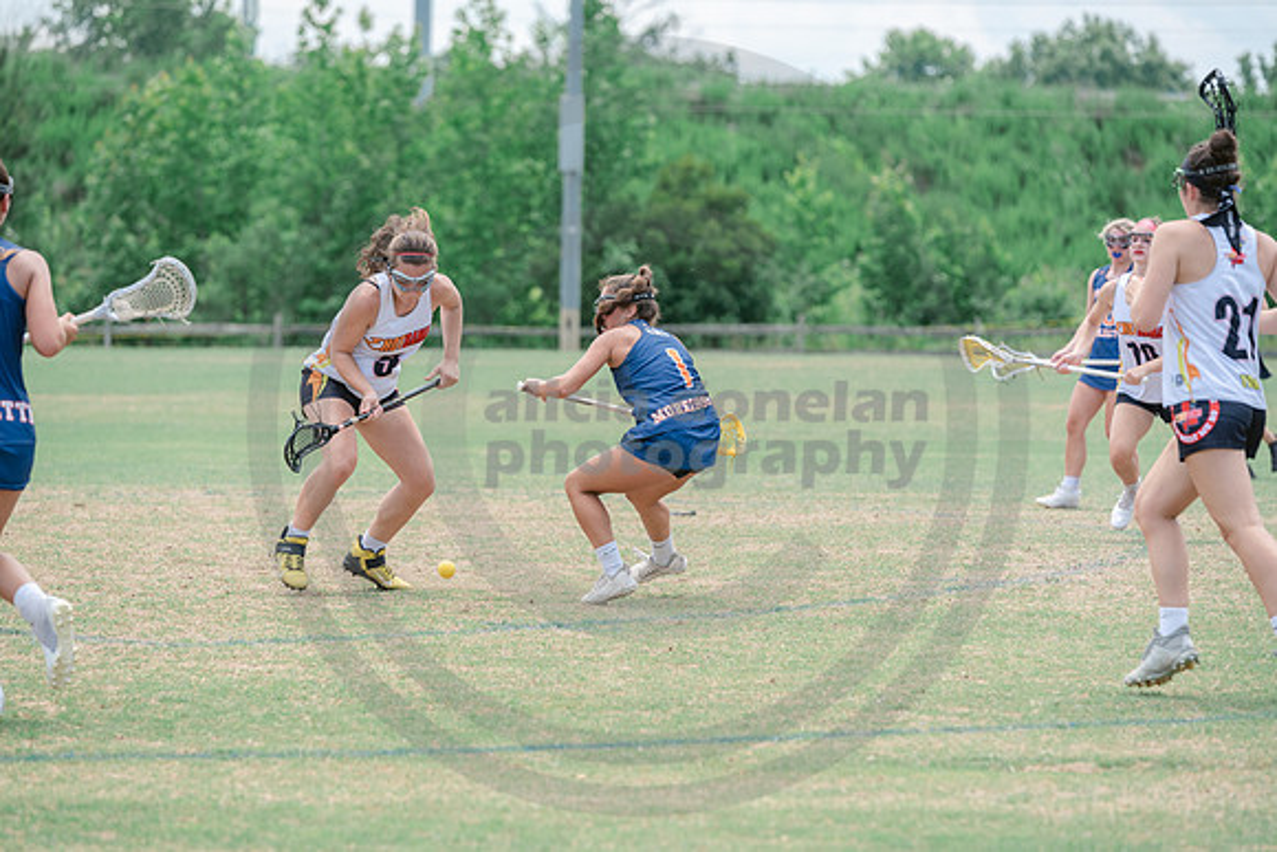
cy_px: 426
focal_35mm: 200
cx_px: 638
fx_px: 7096
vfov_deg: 6.9
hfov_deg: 10.3
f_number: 5
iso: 400
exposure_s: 1/1600
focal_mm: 200
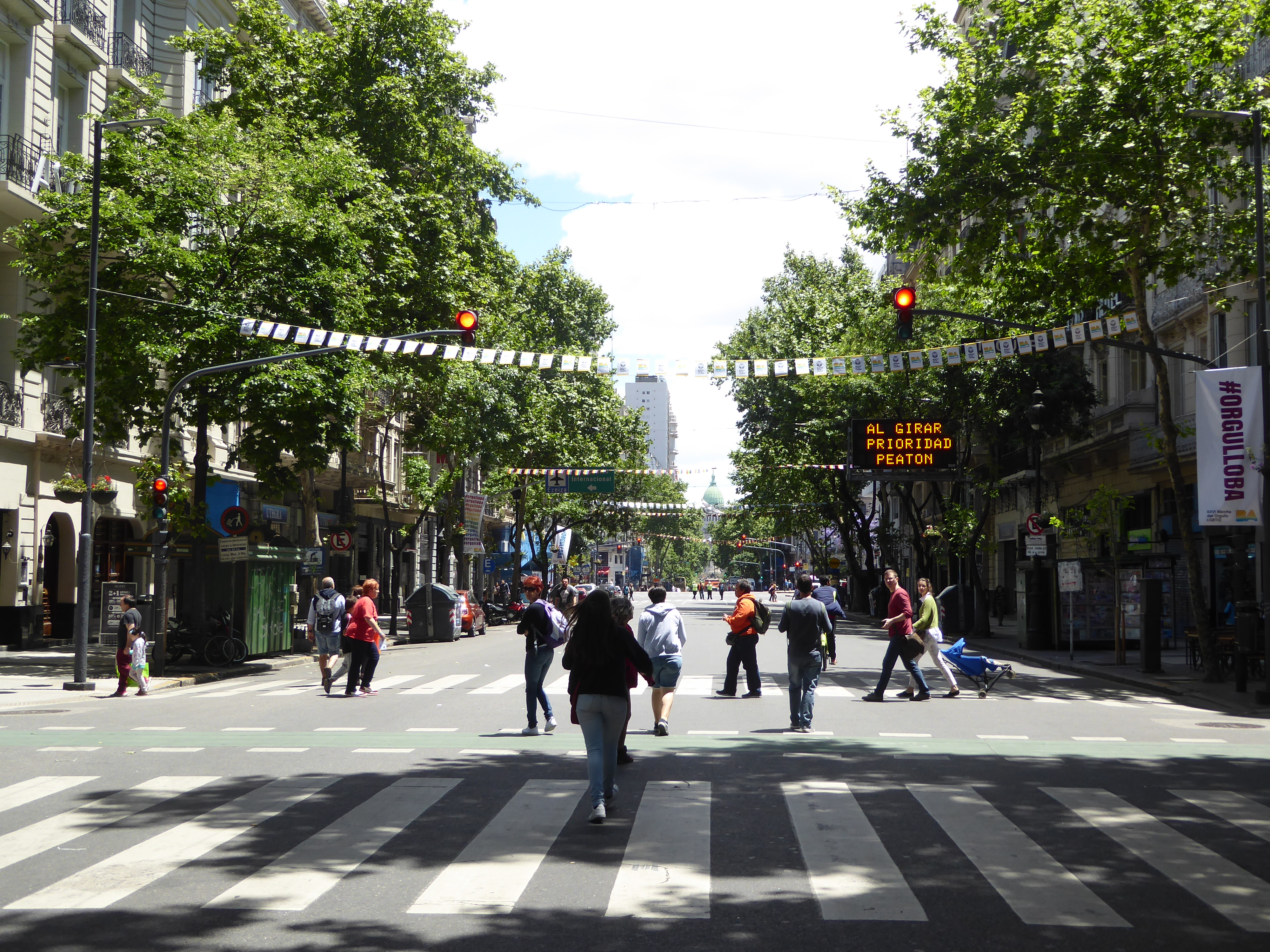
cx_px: 635
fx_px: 1688
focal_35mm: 46
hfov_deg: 41.2
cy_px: 476
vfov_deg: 31.5
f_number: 3.9
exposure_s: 1/320
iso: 80
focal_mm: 7.8
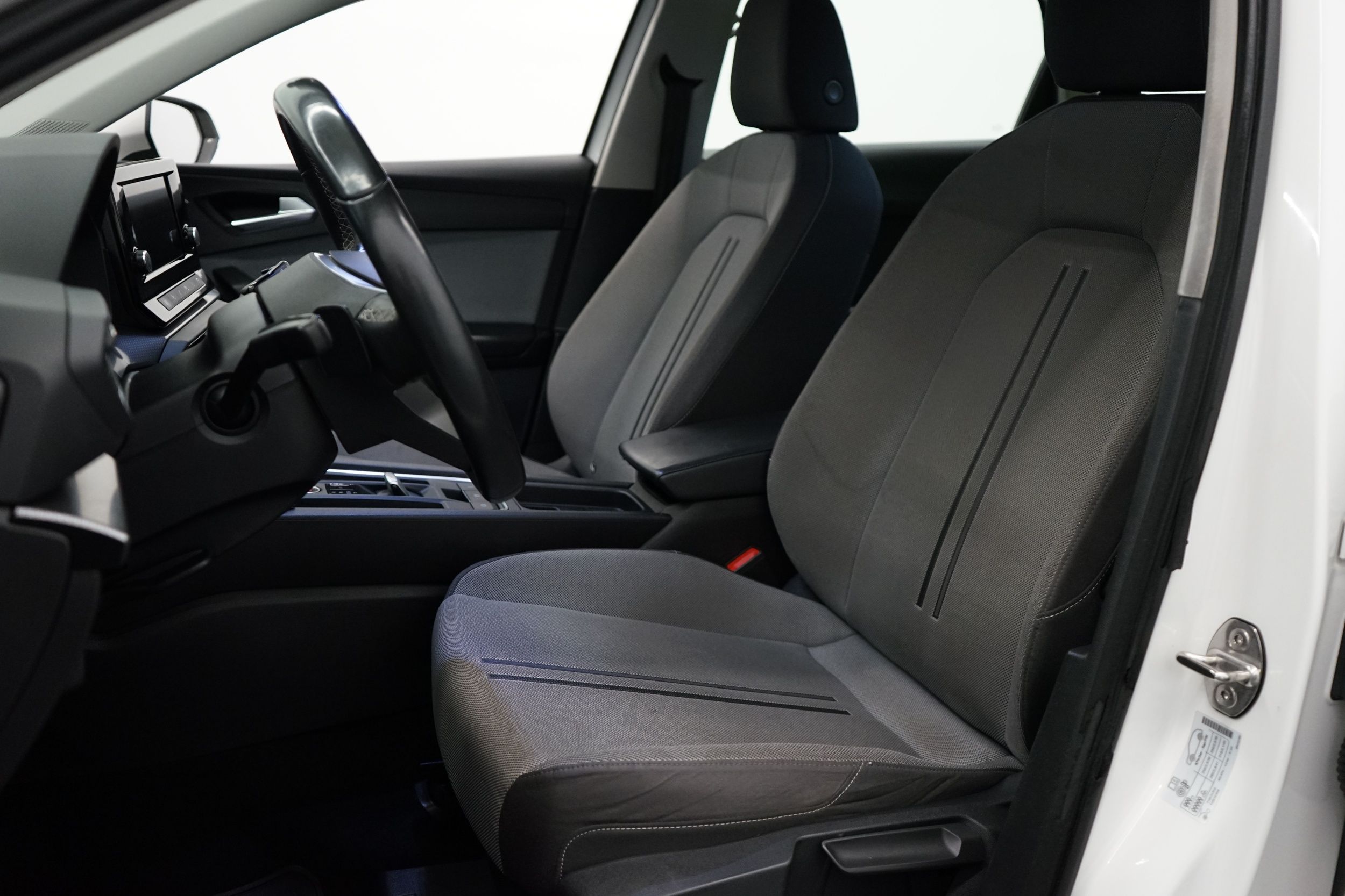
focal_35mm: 30
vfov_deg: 43.6
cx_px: 672
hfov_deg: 61.9
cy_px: 448
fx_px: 1121
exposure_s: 1/160
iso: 2500
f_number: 3.5
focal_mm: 30
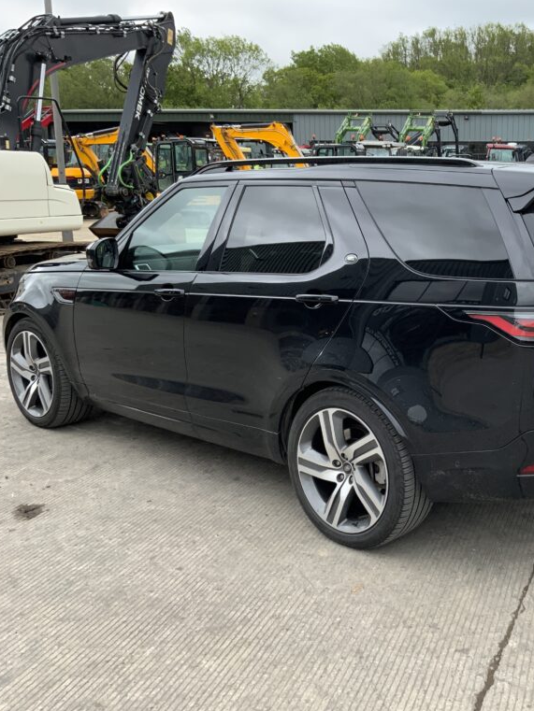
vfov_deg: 47.9
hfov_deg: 35.5
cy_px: 355
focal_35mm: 39
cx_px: 438
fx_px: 802
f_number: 1.8
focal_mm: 3
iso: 16
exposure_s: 1/221
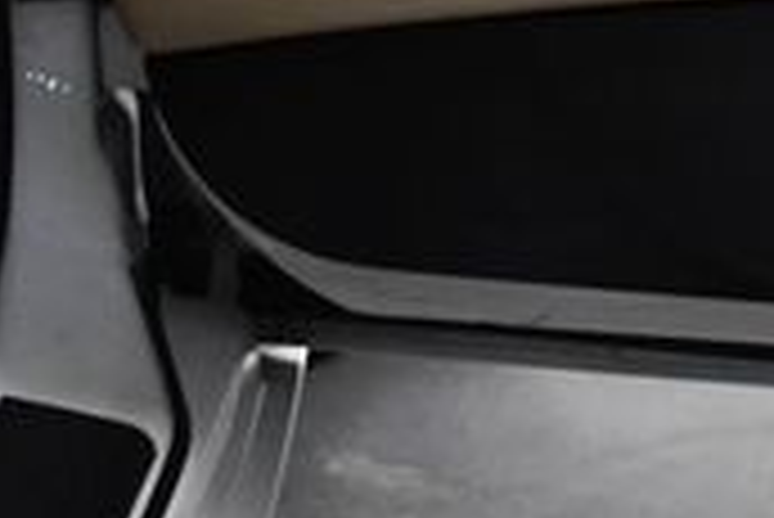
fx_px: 4562
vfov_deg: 6.4
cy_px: -378
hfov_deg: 9.3
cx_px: 1395
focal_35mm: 212
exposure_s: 1/125
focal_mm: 38
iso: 2200
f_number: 4.8
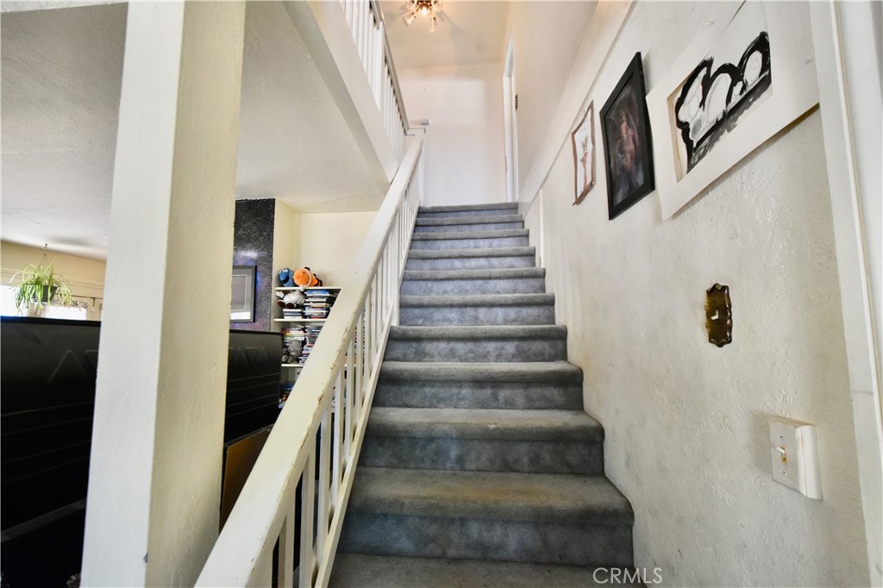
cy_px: 294
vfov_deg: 77.3
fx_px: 368
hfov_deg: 100.4
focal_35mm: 15
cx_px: 442
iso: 1800
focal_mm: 10
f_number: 3.5
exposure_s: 1/125
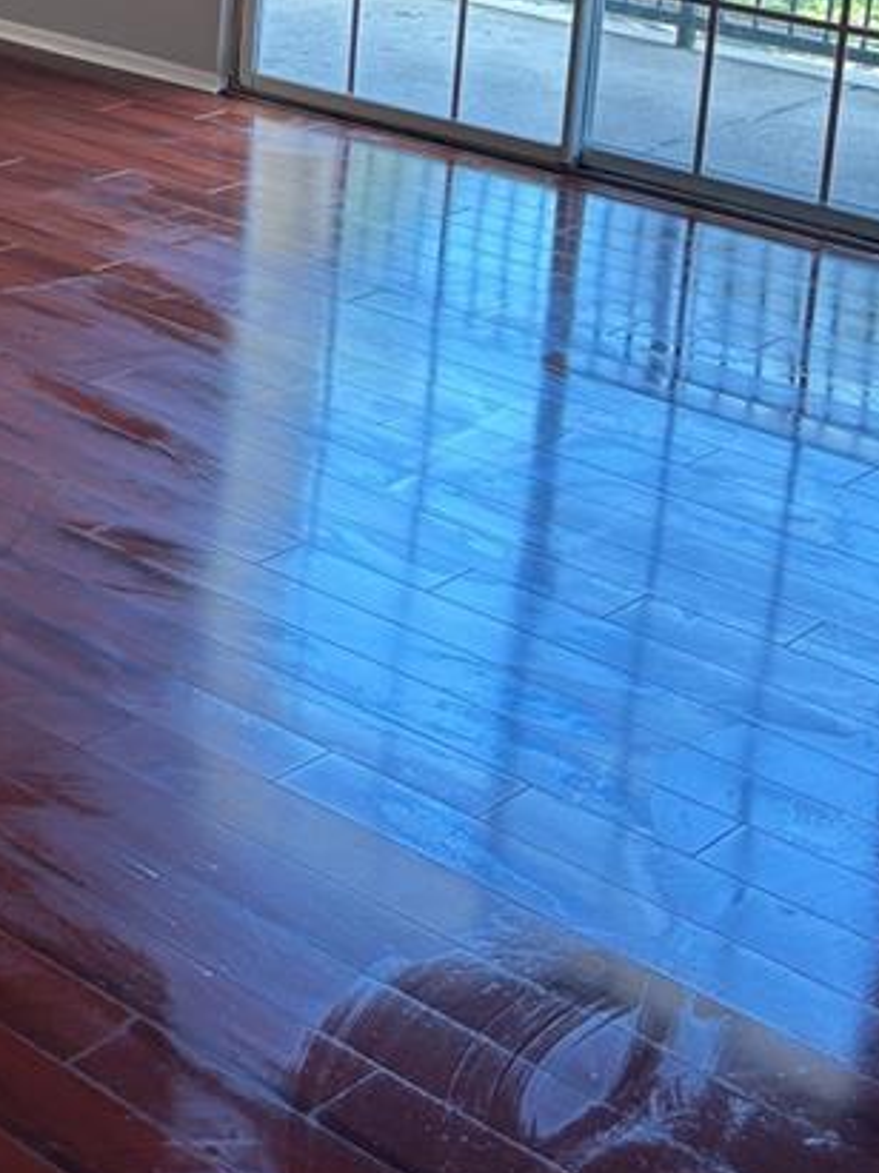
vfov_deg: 24.1
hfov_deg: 18.2
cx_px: -234
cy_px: -91
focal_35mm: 76
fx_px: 2574
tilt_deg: -10.0
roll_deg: -2.2
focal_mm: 5.96
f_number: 1.6
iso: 80
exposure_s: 1/60
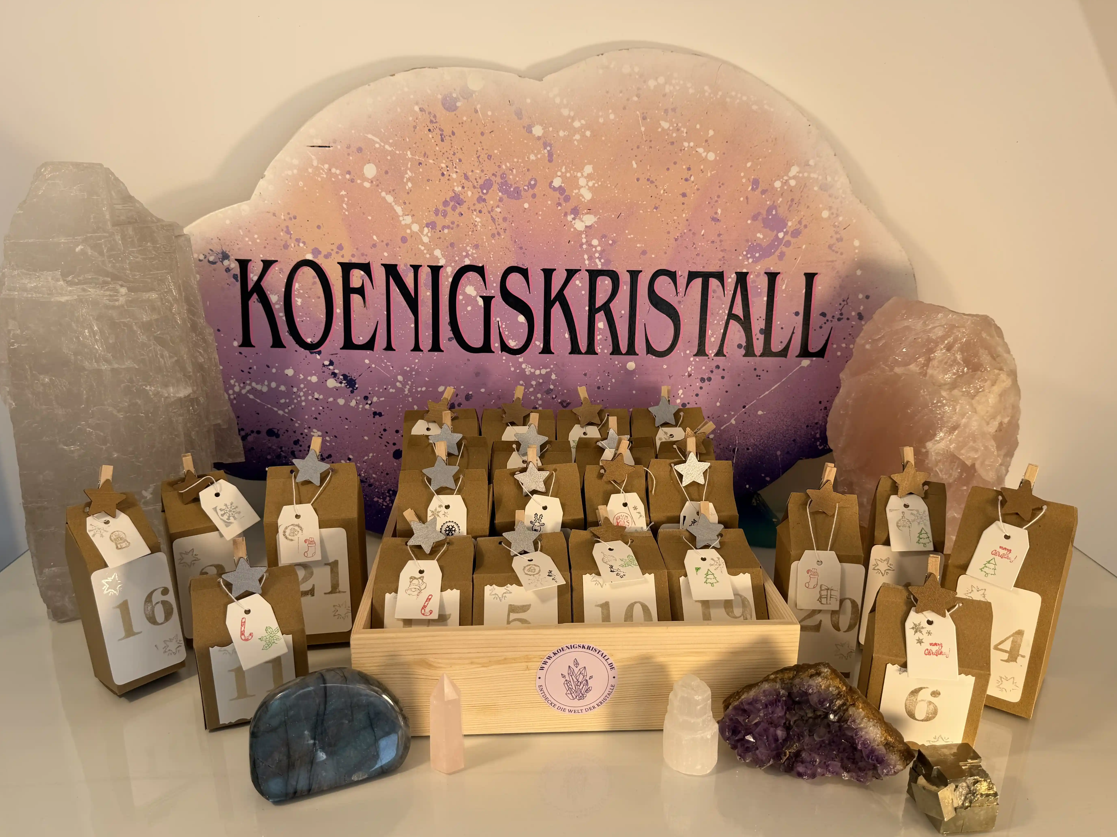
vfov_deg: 54.9
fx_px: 807
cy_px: 433
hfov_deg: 69.4
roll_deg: +0.2
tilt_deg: -18.0
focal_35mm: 25
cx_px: 542
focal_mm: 6.76
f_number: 1.78
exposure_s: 1/445
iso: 80
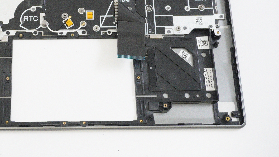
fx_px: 503
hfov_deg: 30.4
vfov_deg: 17.5
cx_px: 65
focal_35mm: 68
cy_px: 25
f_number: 5.6
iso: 8000
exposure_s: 1/250
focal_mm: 28
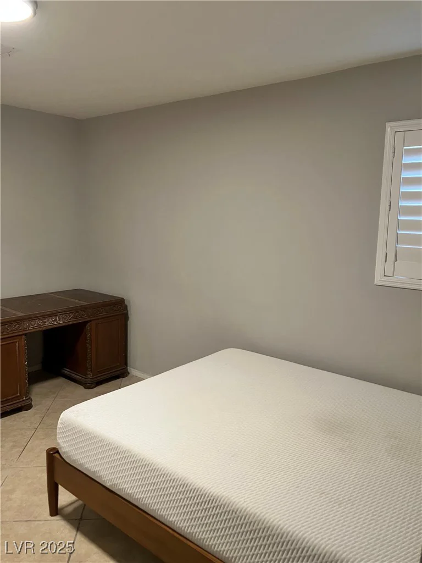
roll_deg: -1.7
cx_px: 211
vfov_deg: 63.4
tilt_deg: -6.2
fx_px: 455
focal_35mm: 28
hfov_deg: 49.7
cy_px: 282
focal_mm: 3.99
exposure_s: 1/60
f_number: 1.8
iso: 200
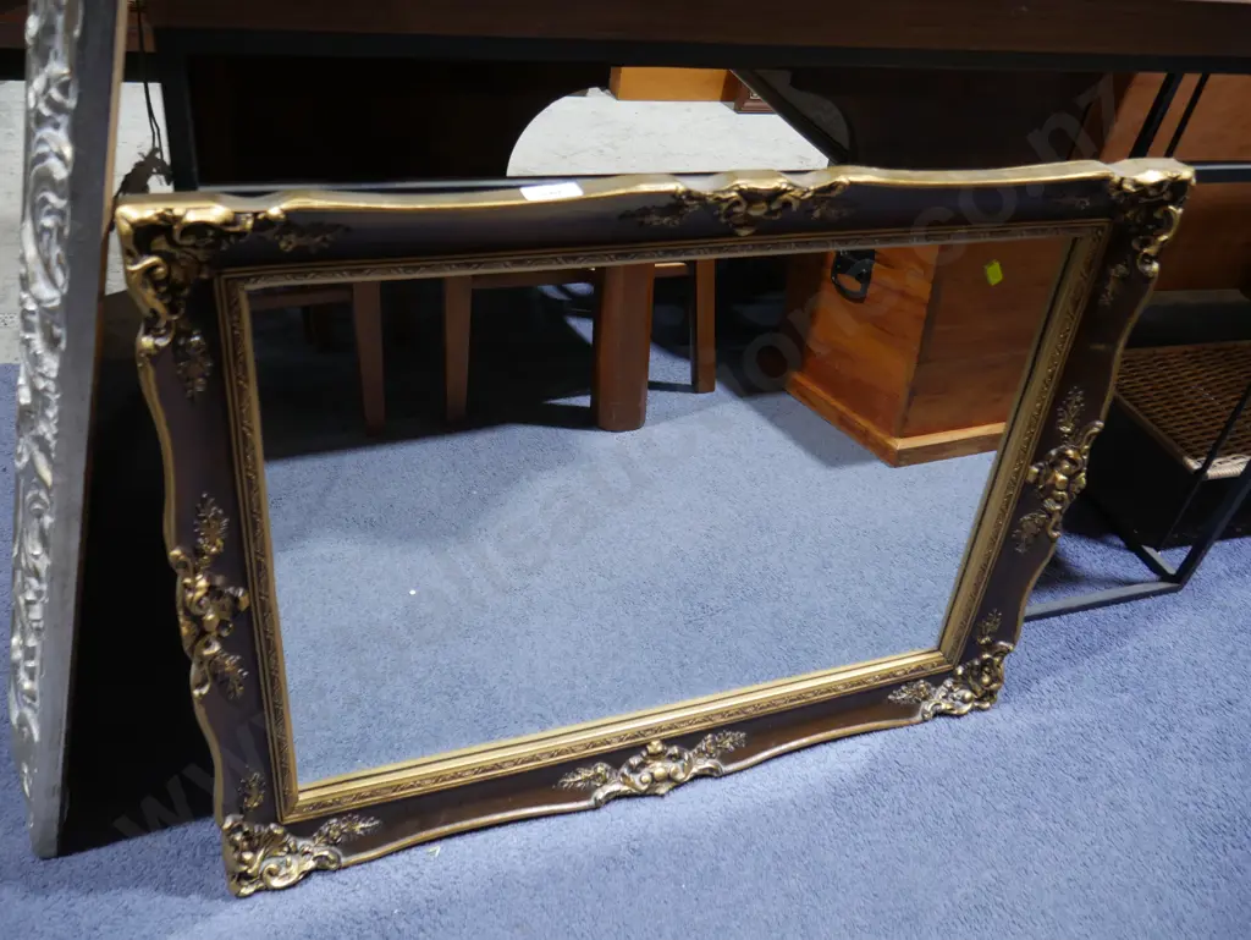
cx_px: 626
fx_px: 1085
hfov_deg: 59.9
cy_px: 470
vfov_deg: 46.8
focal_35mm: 30
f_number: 3.6
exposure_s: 1/60
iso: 500
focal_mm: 15
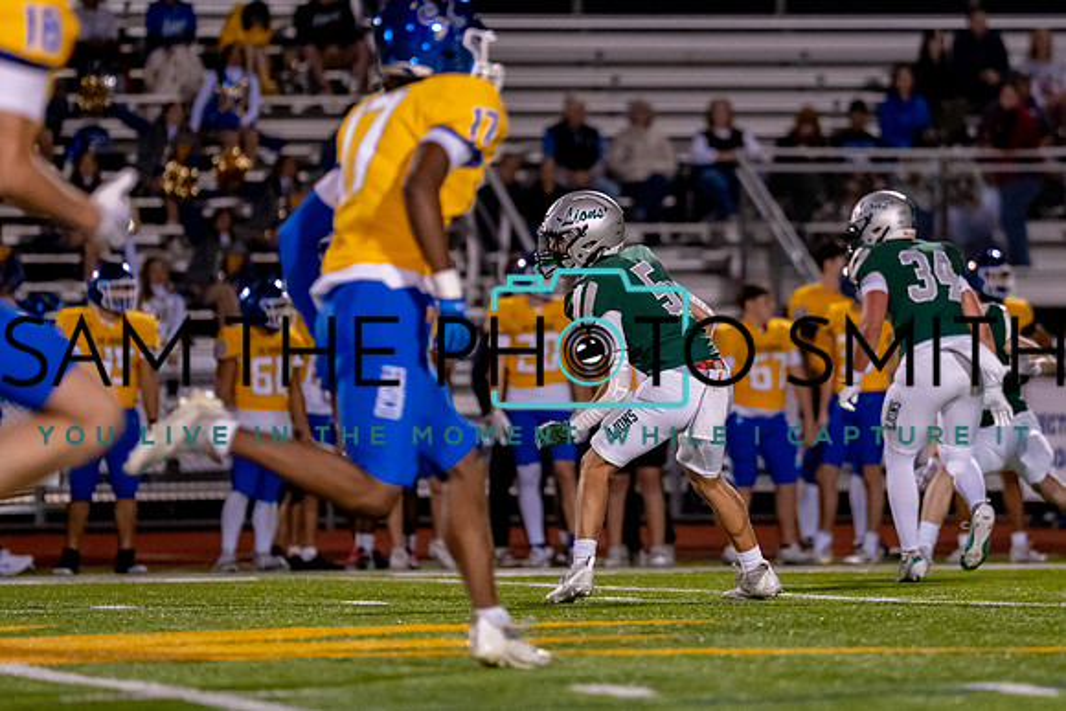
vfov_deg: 4.3
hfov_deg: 6.4
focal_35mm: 322
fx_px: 9533
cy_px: 289
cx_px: 646
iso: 3200
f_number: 2.8
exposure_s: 1/1000
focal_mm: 200
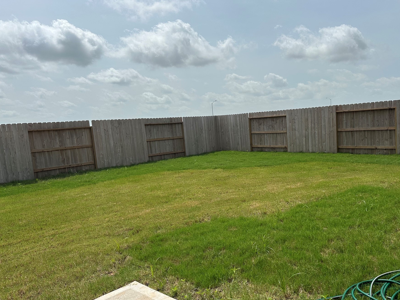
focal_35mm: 28
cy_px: 157
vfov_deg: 49.7
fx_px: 324
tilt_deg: -4.1
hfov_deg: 63.1
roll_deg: +4.0
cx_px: 231
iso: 80
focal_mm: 6.86
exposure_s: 1/8929
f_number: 1.78
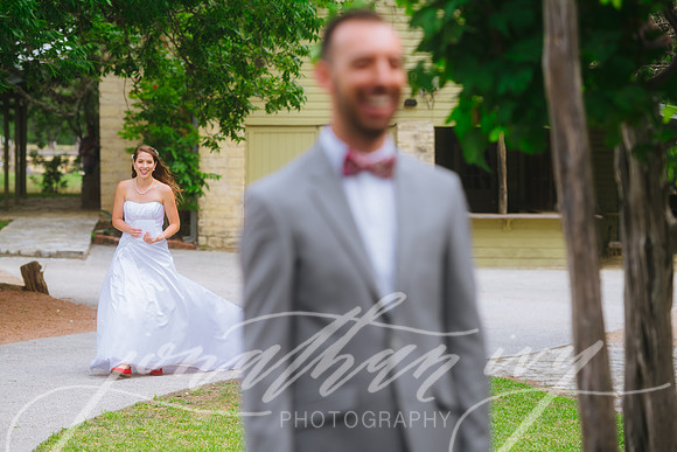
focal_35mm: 122
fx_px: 2295
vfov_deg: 11.2
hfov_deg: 16.8
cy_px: 226
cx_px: 338
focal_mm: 122
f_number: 2.8
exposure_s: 1/400
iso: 200
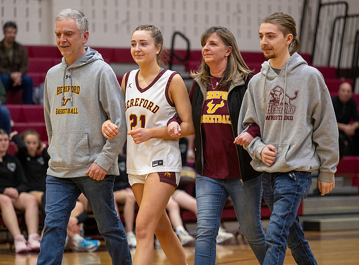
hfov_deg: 12.6
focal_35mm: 157
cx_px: 178
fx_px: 1620
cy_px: 138
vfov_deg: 9.3
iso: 1400
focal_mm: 120
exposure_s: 1/400
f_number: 2.8
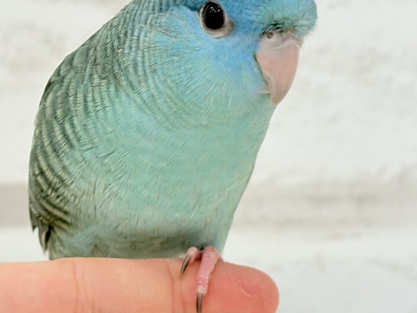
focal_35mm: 88
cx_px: 115
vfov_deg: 16.8
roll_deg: +1.6
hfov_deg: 22.1
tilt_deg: -4.0
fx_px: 1060
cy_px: 149
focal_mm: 5.96
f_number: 1.6
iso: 50
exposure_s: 1/50
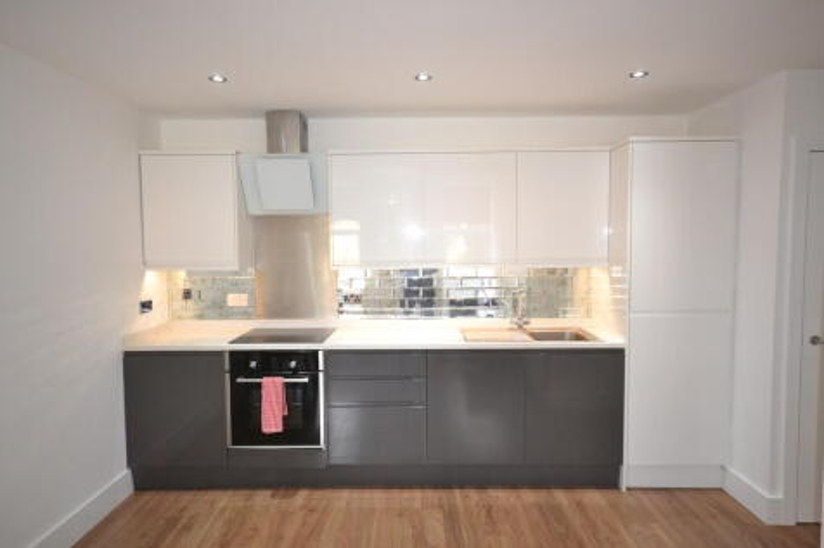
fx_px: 480
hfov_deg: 81.2
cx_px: 412
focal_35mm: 21
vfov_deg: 59.5
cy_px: 274
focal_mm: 14
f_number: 4.8
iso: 1800
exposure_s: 1/60
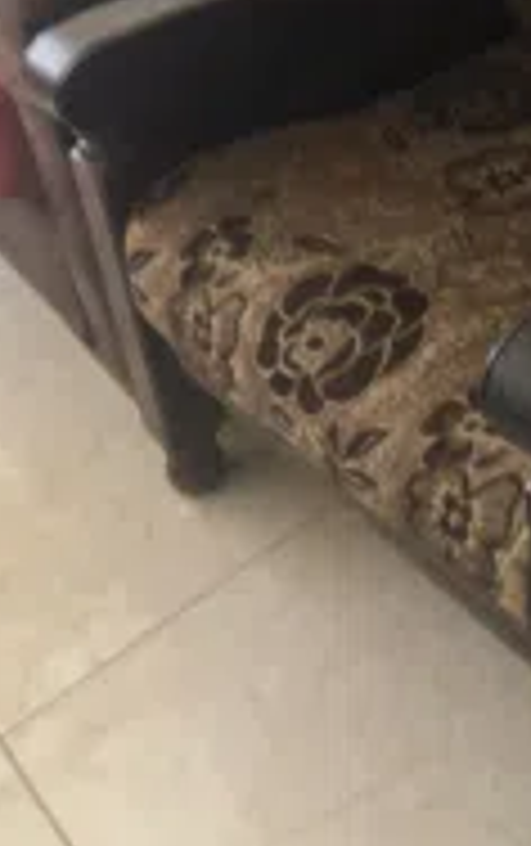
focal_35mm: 63
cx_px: 621
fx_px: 1454
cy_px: 18
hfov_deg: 19.6
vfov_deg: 30.4
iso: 100
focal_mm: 4
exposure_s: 1/13
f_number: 1.8
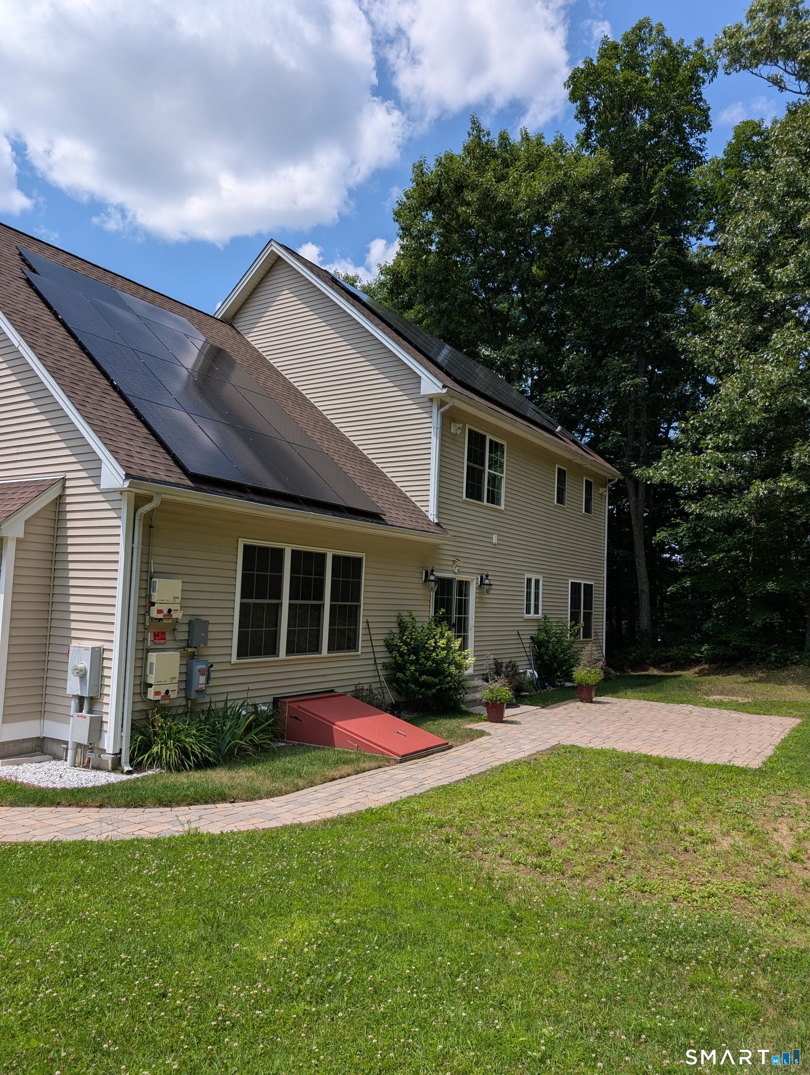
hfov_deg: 56.9
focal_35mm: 24
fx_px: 747
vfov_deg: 71.5
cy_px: 538
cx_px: 405
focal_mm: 6.9
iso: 21
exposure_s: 1/1357
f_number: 1.68
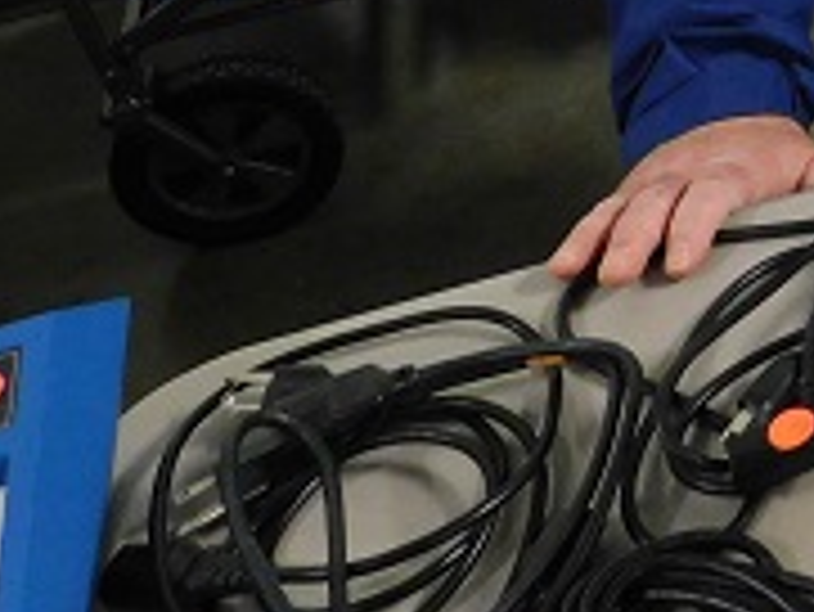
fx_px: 2071
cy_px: -520
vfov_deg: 14.6
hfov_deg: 18.4
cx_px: 1385
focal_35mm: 88
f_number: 3
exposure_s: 1/25
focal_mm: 4
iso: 400
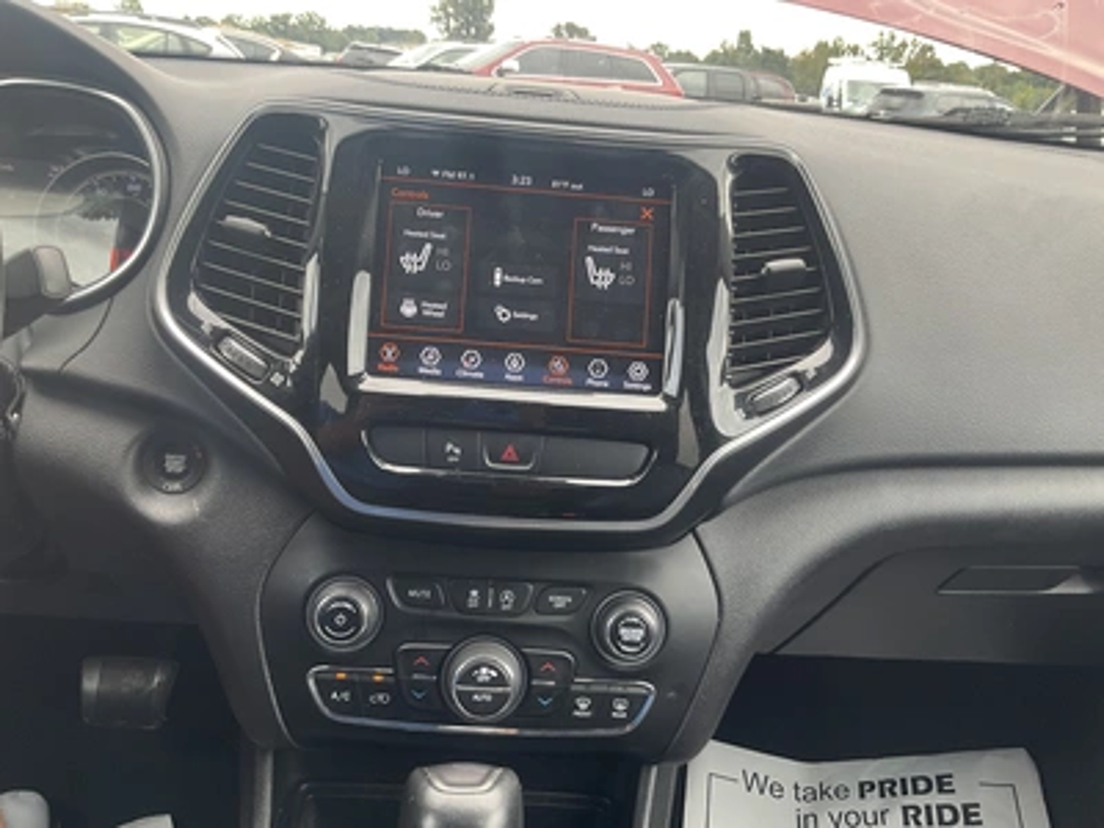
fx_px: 925
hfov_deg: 61.7
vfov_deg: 48.2
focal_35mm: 29
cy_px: 414
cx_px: 552
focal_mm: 3
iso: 40
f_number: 1.8
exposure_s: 1/122
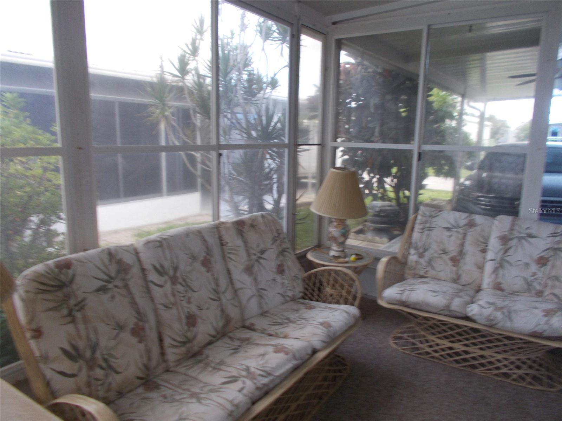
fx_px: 422
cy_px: 210
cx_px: 281
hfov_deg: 67.3
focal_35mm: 26
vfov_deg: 53.1
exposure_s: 1/25
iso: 125
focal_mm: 4.6
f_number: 3.2
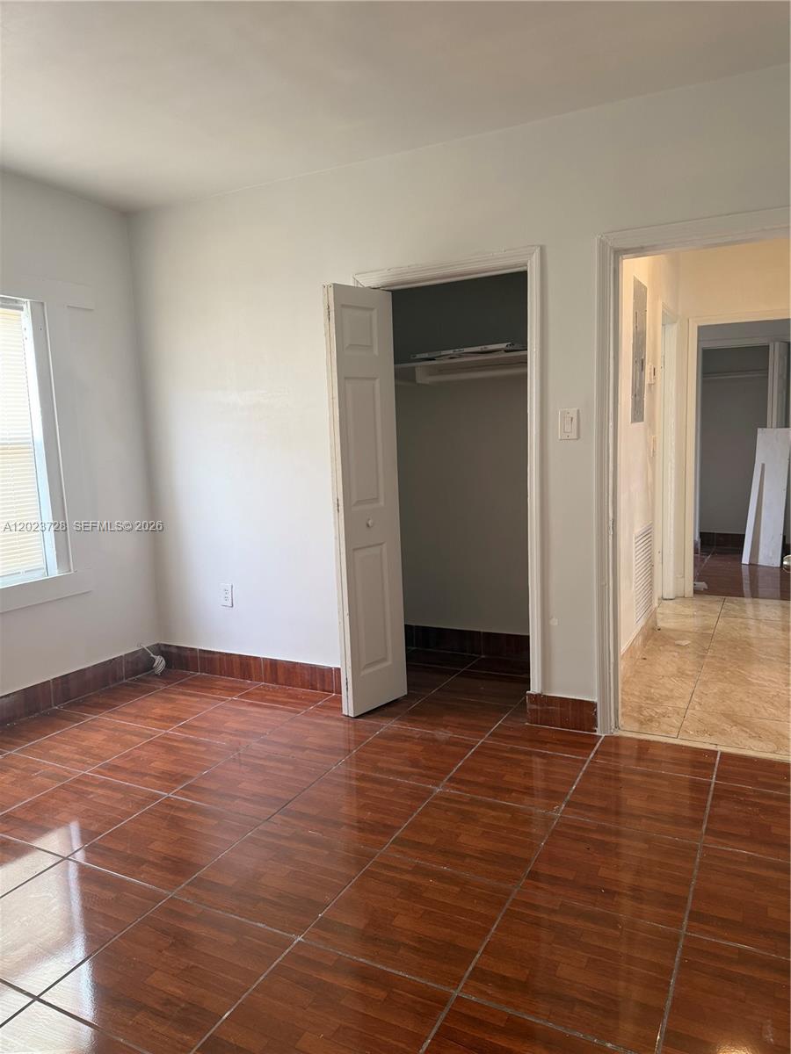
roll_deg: +1.8
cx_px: 396
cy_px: 527
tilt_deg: -7.1
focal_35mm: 24
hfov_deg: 56.8
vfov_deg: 71.6
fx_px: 731
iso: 200
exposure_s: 1/81
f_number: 1.78
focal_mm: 6.76
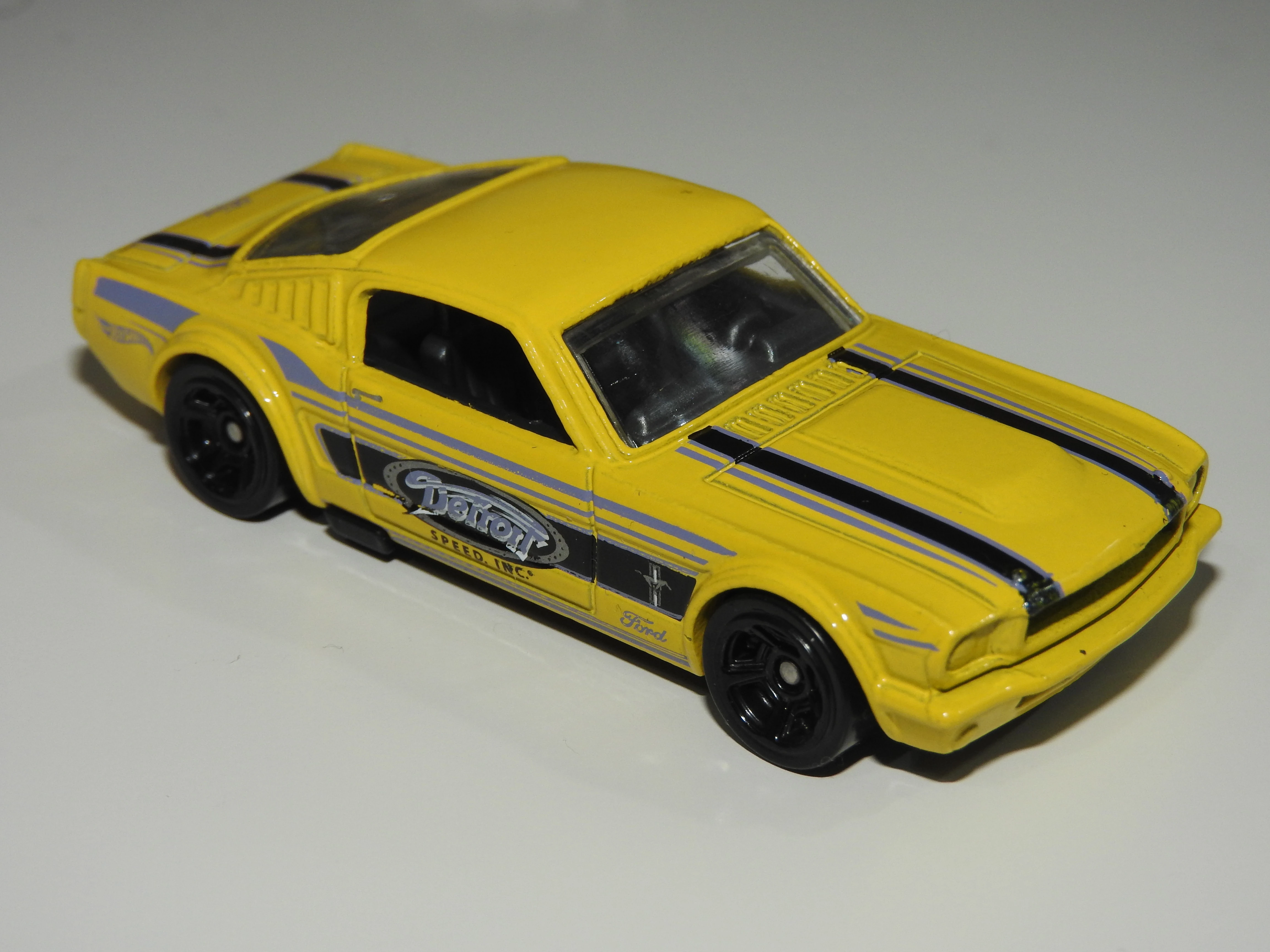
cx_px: 635
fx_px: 3119
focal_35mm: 85
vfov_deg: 17.4
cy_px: 476
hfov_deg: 23.0
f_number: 5
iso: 200
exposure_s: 1/60
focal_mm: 15.2
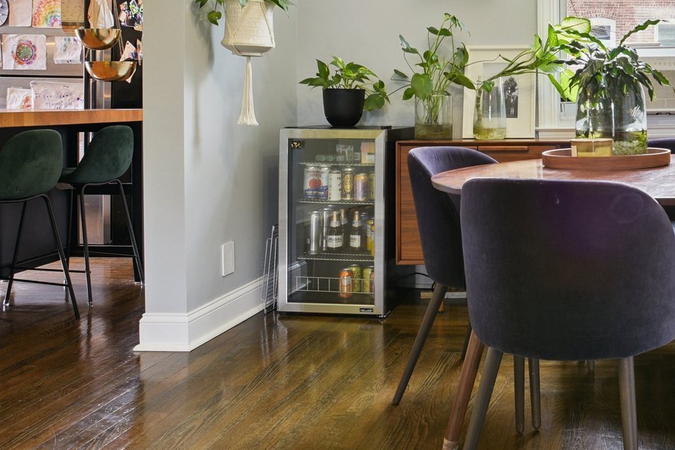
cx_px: 594
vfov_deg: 34.0
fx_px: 713
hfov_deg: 46.3
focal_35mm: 38
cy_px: 89
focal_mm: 17
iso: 400
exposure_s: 1/3.33
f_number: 11
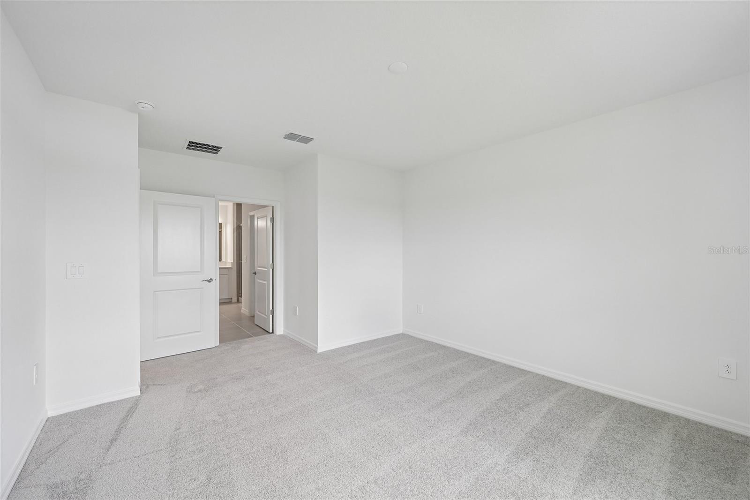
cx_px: 375
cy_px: 250
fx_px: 292
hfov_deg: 104.3
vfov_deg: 81.2
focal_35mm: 14
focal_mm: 14
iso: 400
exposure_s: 1/60
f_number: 8
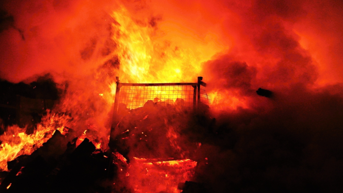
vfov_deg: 18.0
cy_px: 89
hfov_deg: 31.4
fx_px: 609
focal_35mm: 67
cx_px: 173
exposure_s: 1/125
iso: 1600
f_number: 4.5
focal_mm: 42
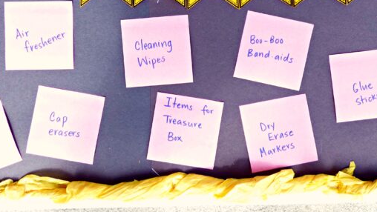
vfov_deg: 33.0
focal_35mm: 33
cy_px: 5
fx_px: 330
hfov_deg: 59.2
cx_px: 161
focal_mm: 3.58
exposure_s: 1/400
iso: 100
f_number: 2.8
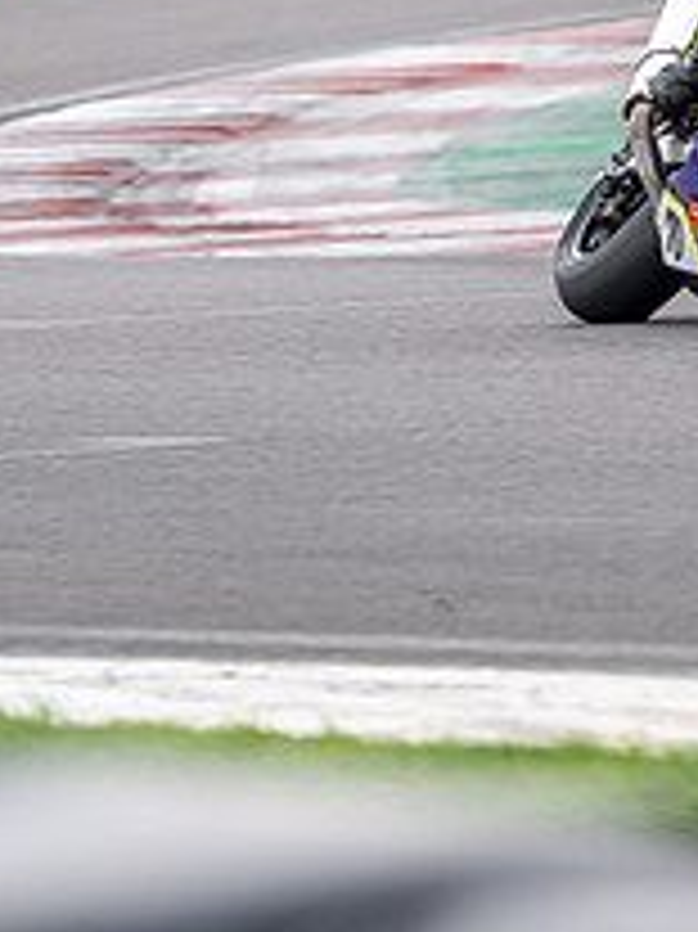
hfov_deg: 1.9
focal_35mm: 778
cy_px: 89
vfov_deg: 2.5
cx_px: 834
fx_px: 20938
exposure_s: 1/400
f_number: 5.6
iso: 400
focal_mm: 288
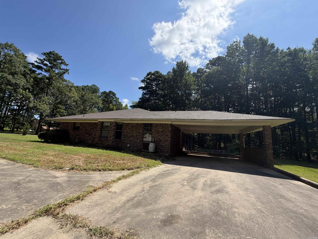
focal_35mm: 14
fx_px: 129
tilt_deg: +13.3
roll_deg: -2.9
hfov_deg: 102.1
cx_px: 159
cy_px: 120
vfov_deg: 85.7
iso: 25
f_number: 2.2
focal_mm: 2.22
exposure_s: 1/770
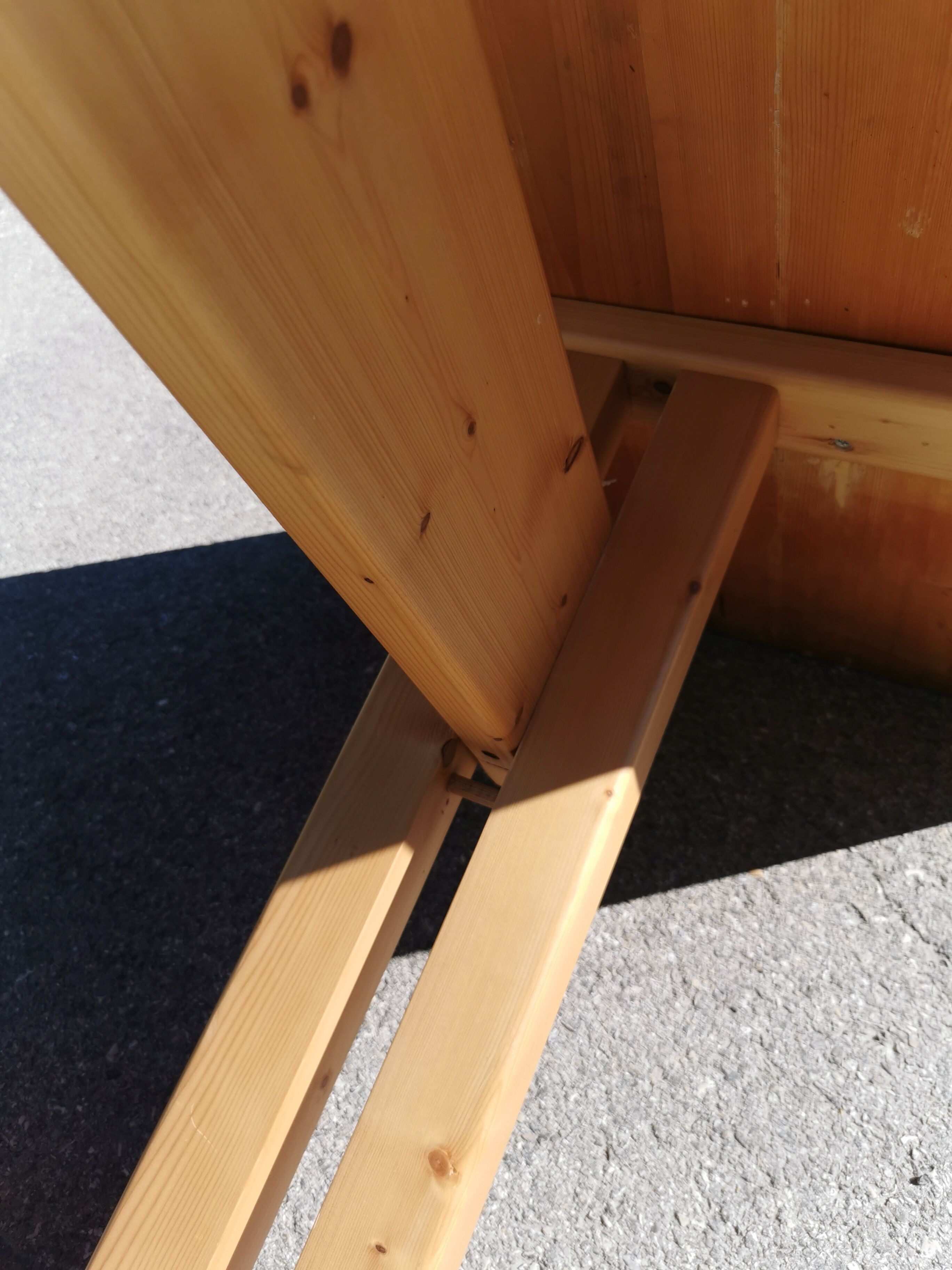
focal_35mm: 27
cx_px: 476
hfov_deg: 51.4
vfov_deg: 65.3
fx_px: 990
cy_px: 635
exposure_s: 1/1832
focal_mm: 5.58
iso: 50
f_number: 1.8
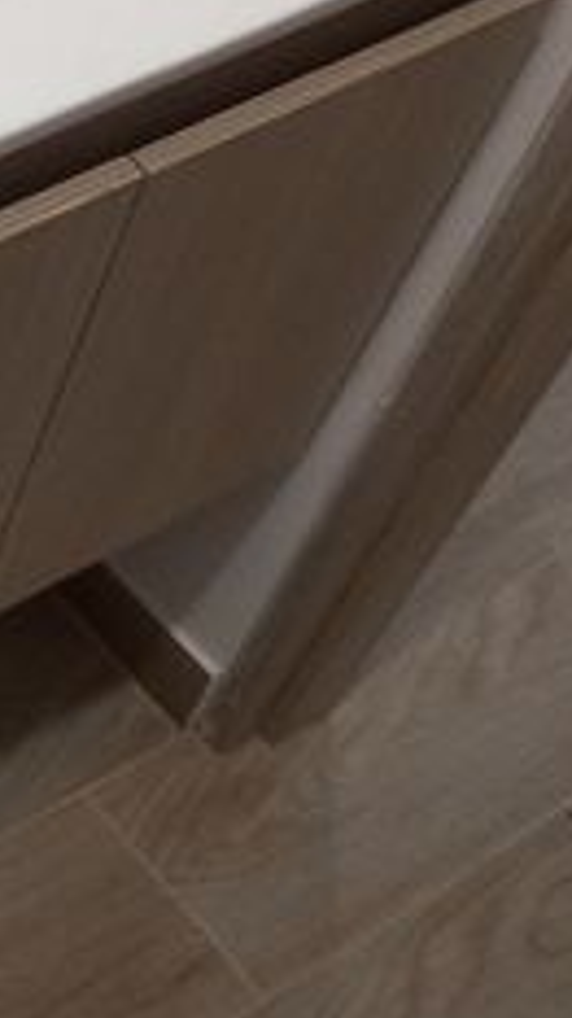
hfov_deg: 13.6
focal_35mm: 78
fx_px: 2104
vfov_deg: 27.1
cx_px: -504
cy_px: 402
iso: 200
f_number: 1.8
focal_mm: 4.6
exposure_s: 1/33
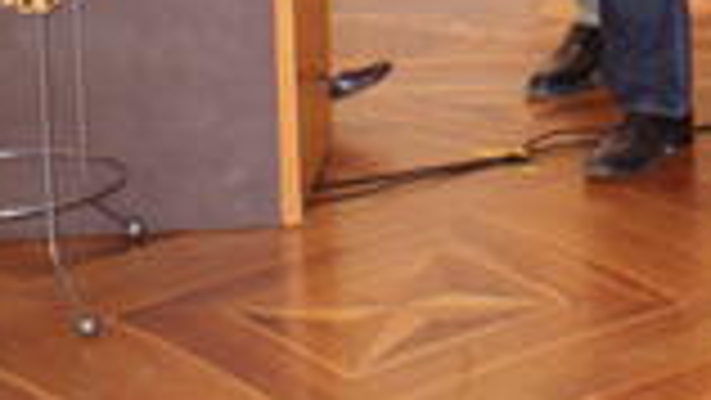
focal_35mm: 142
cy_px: -519
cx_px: 1300
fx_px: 2678
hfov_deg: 13.5
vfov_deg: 8.0
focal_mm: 22
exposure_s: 1/25
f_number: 5.6
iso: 800
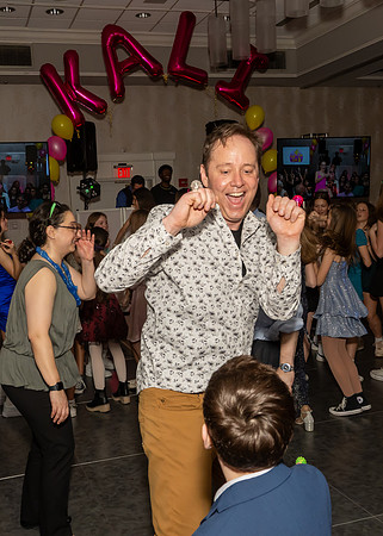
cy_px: 268
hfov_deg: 37.7
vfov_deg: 51.3
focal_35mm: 37
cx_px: 164
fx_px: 559
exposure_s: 1/250
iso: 800
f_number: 7.1
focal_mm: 17
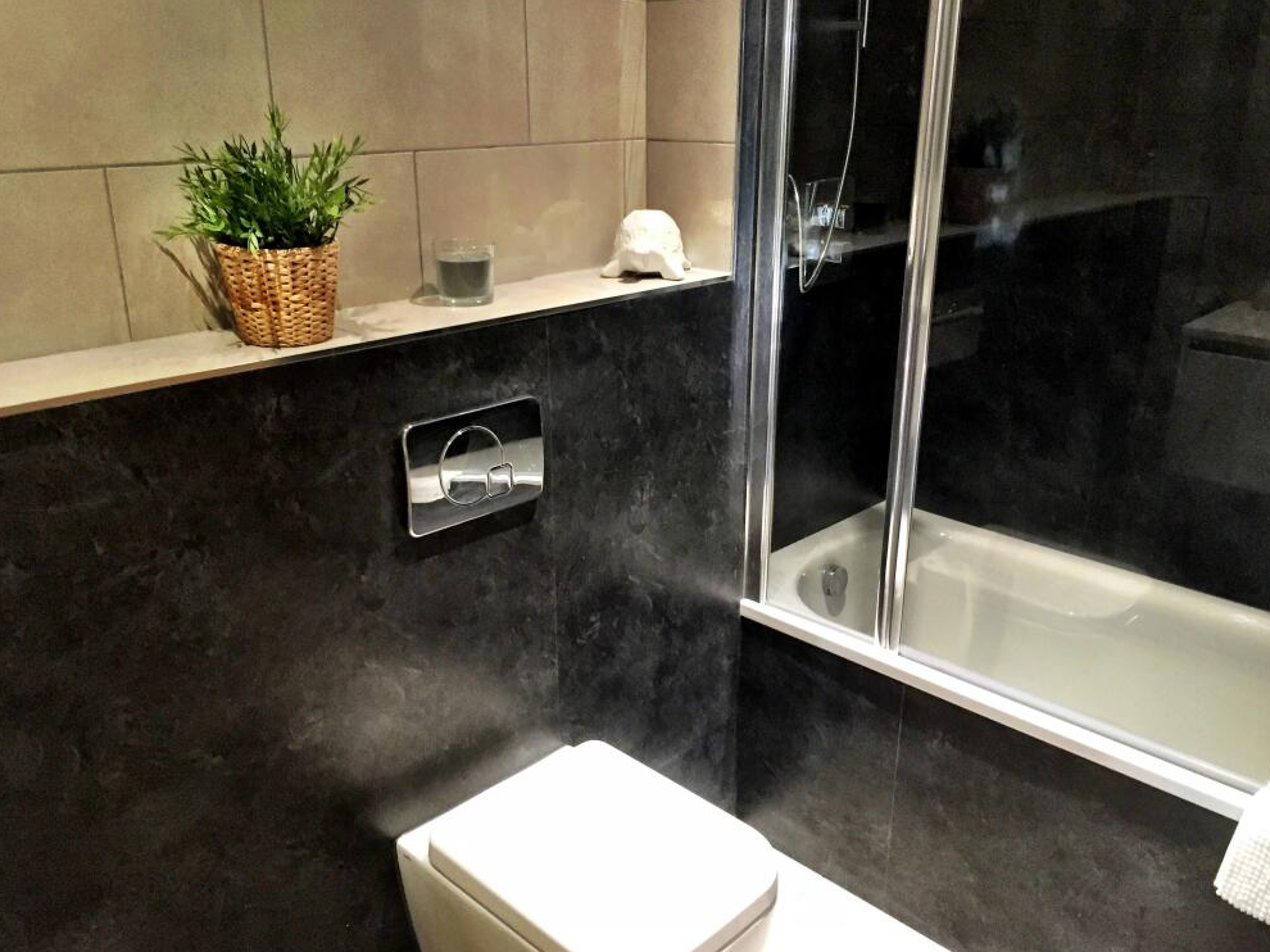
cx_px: 641
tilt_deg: -19.5
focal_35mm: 30
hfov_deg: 60.0
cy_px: 481
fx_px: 1100
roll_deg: -0.7
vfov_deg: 46.8
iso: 250
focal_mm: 4.15
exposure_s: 1/20
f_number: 2.2
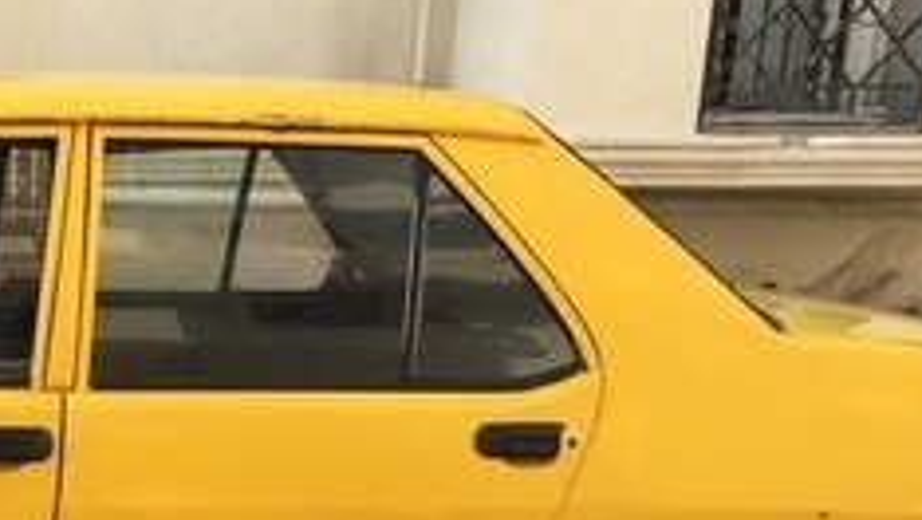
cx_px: -130
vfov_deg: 12.8
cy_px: 825
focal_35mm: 89
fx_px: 2177
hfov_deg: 22.4
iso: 32
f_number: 2.2
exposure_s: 1/269
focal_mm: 4.15
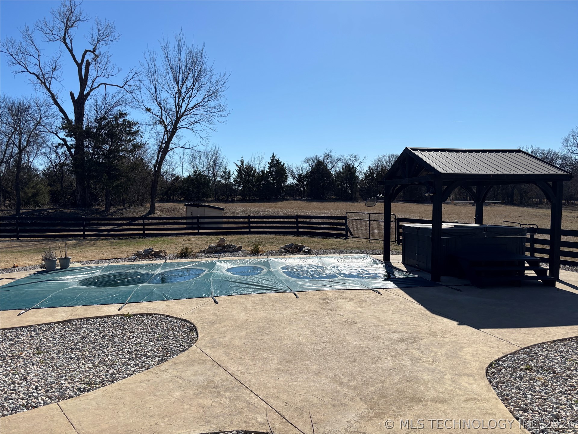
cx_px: 289
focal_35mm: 26
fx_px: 434
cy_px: 217
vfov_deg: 53.1
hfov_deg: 67.3
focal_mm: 5.96
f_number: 1.6
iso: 50
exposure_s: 1/6329
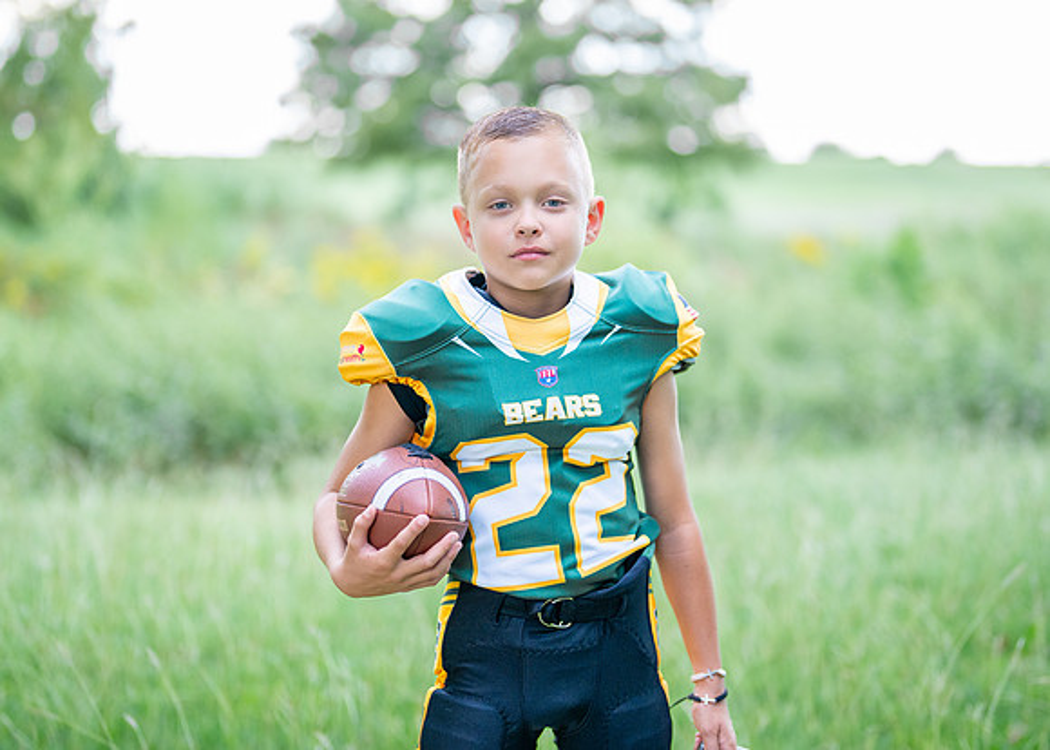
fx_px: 1981
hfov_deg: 29.7
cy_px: 346
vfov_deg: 21.4
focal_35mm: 66
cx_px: 527
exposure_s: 1/1250
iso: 320
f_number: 1.2
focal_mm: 50
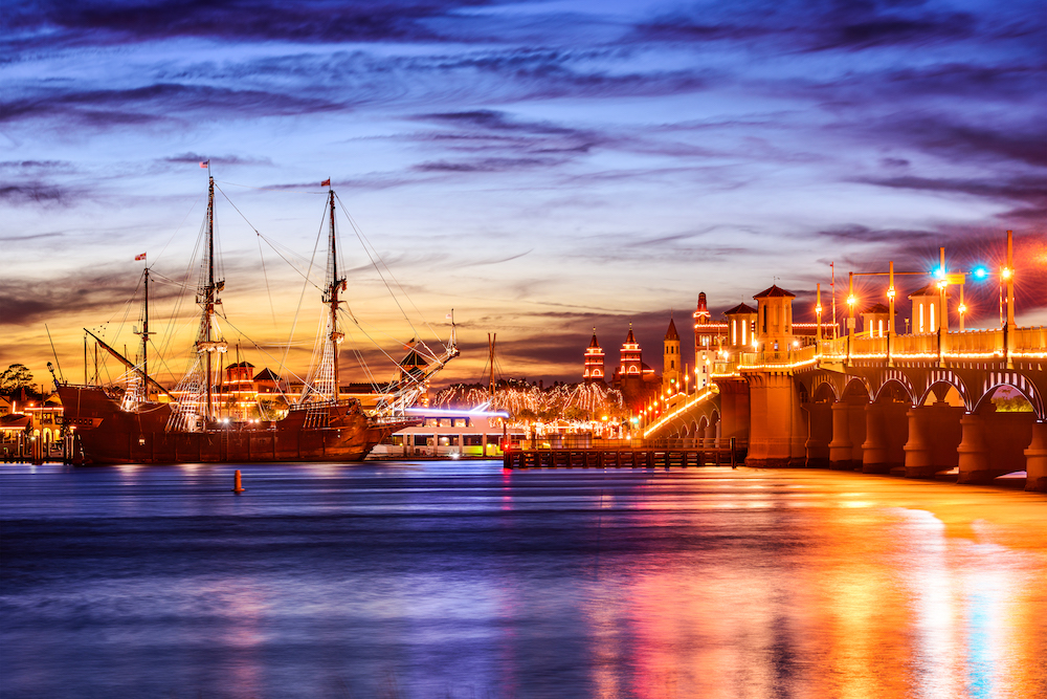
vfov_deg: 14.9
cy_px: 350
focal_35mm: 92
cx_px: 524
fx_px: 2676
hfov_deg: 22.1
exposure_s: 30
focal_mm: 92
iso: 100
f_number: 8
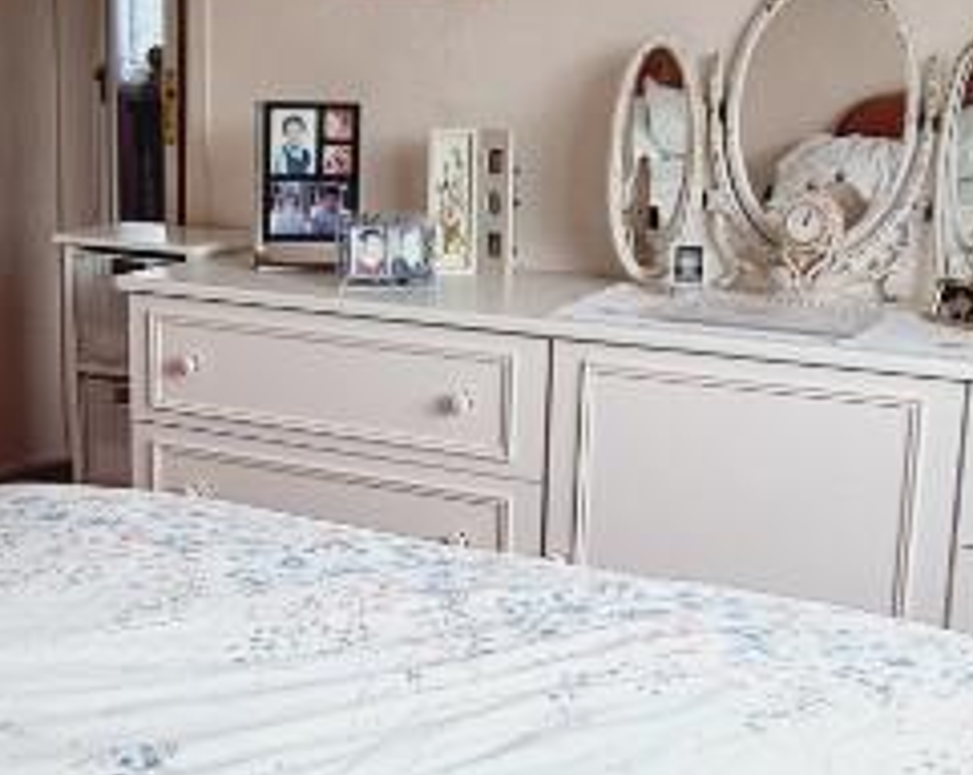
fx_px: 1553
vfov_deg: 28.0
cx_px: 380
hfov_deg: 34.7
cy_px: 339
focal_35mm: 54
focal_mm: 2.2
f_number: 2.2
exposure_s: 1/204
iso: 50
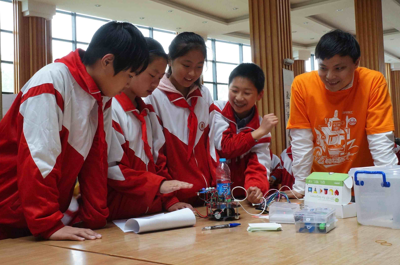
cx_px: 193
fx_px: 461
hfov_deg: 46.9
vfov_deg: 32.1
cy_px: 126
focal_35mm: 42
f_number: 14
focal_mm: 25
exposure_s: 1/60
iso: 2500
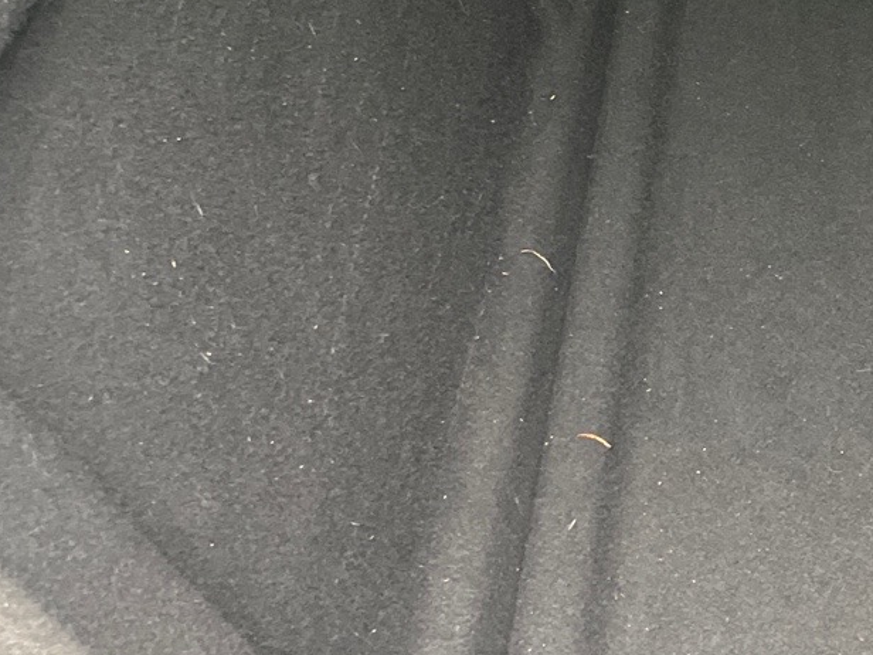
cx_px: 743
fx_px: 2043
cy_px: 122
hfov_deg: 23.6
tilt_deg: -34.2
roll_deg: +13.2
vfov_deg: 18.0
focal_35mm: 81
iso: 400
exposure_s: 1/60
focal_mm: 4.2
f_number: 1.6
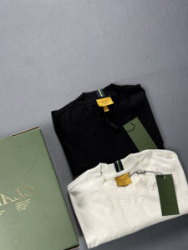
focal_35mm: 32
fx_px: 232
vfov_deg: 56.1
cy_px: 158
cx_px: 69
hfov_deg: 43.8
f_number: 1.78
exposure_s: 1/60
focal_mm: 6.76
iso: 125
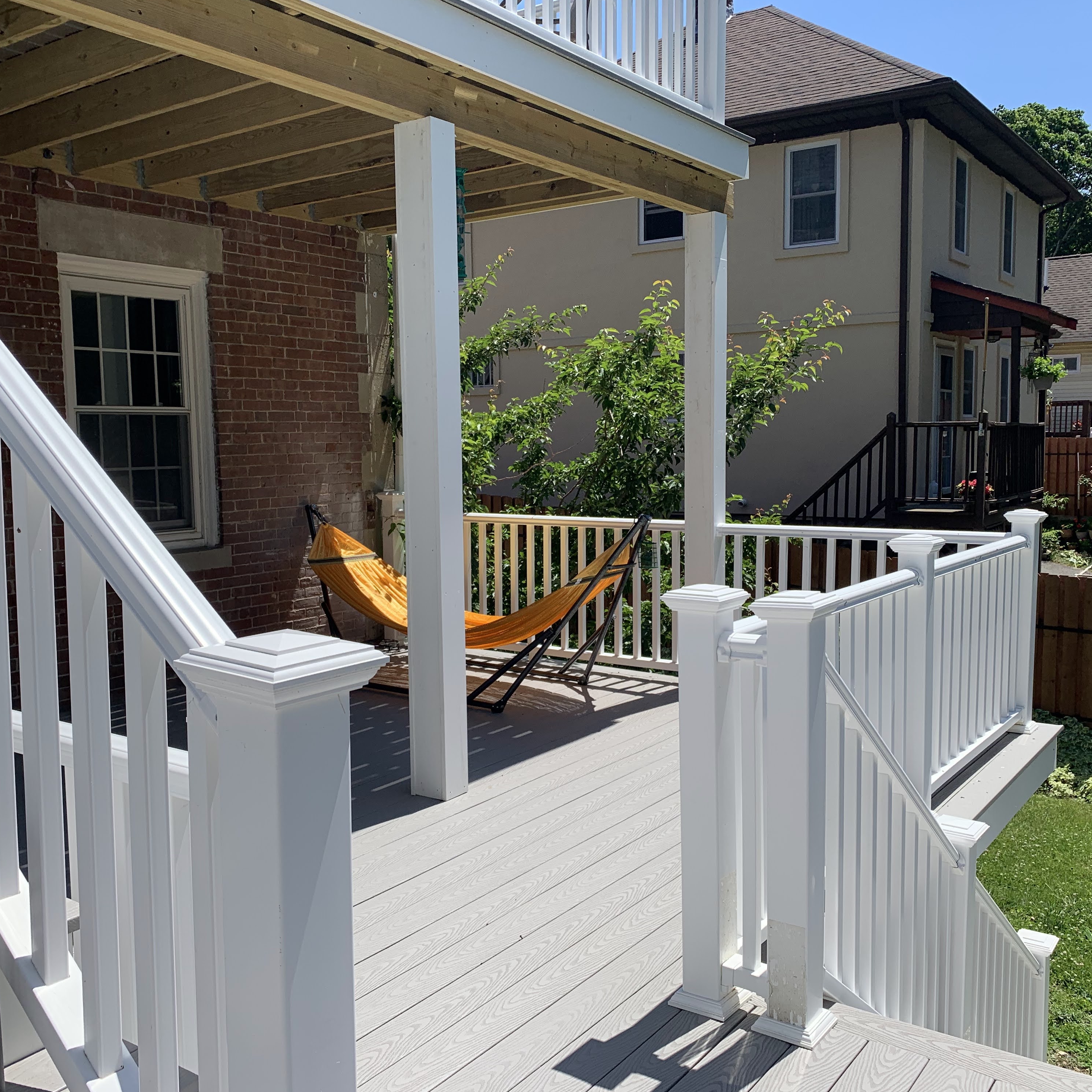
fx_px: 1106
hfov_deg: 52.5
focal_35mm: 31
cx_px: 544
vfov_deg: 52.5
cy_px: 542
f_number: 1.8
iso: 25
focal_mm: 4.25
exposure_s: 1/2545
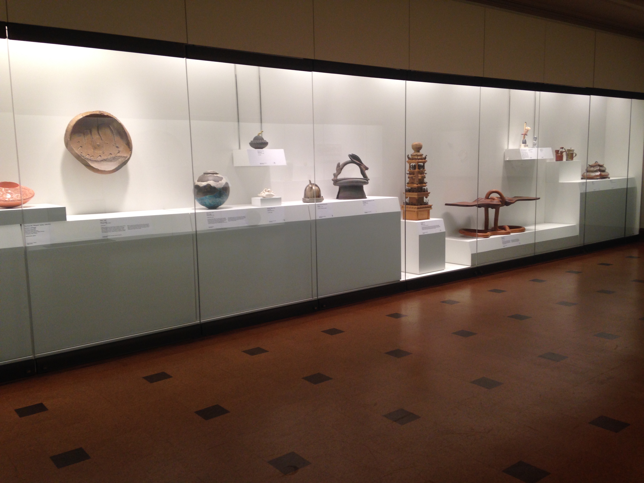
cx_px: 322
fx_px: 614
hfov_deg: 55.4
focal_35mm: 33
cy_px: 242
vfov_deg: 42.9
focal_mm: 4.12
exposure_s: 1/40
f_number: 2.4
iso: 64
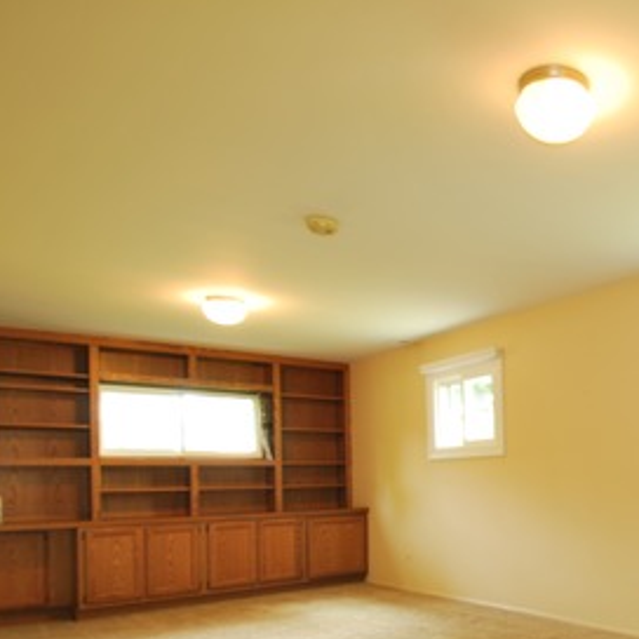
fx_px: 627
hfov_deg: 48.1
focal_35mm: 30
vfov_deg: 52.2
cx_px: 583
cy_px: 460
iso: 100
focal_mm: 10
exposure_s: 1/2.5
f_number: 4
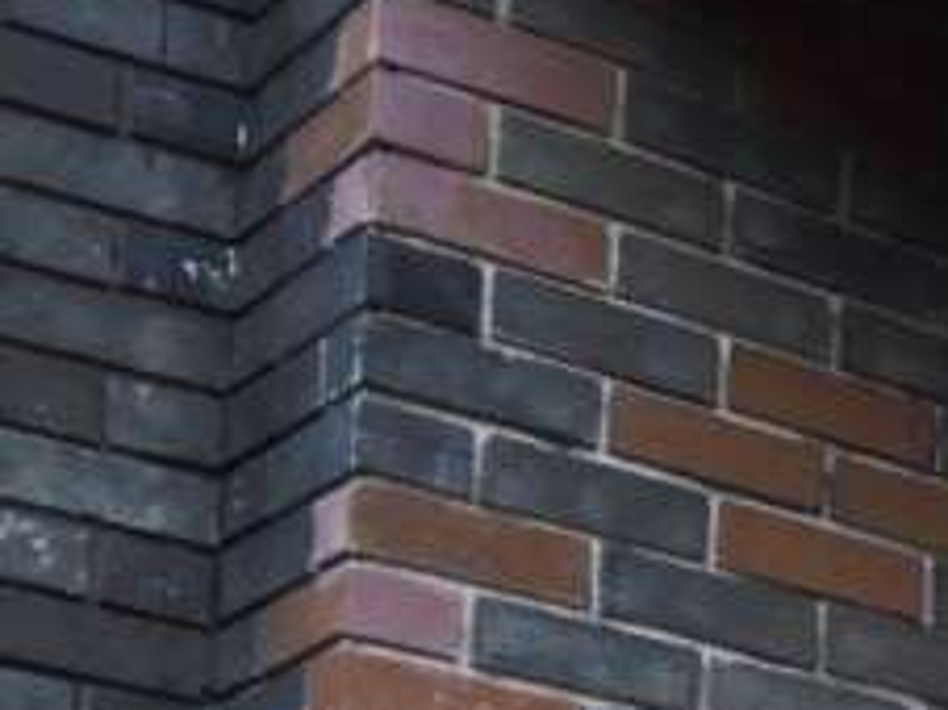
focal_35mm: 131
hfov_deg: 14.3
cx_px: 1336
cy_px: 1575
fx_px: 3586
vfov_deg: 10.2
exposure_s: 1/100
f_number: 2
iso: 100
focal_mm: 3.8
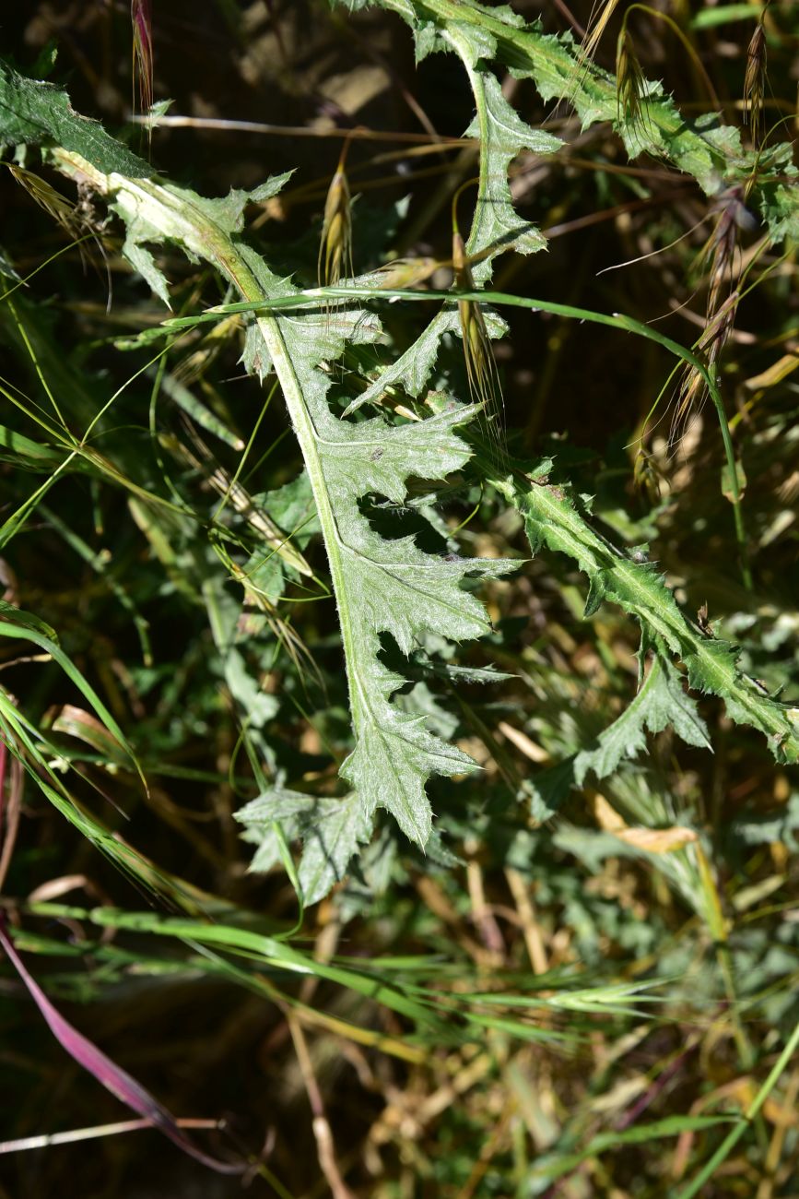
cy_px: 600
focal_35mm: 50
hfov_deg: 27.0
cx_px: 400
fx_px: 1664
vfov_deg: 39.6
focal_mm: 50
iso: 160
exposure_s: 1/250
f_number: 10
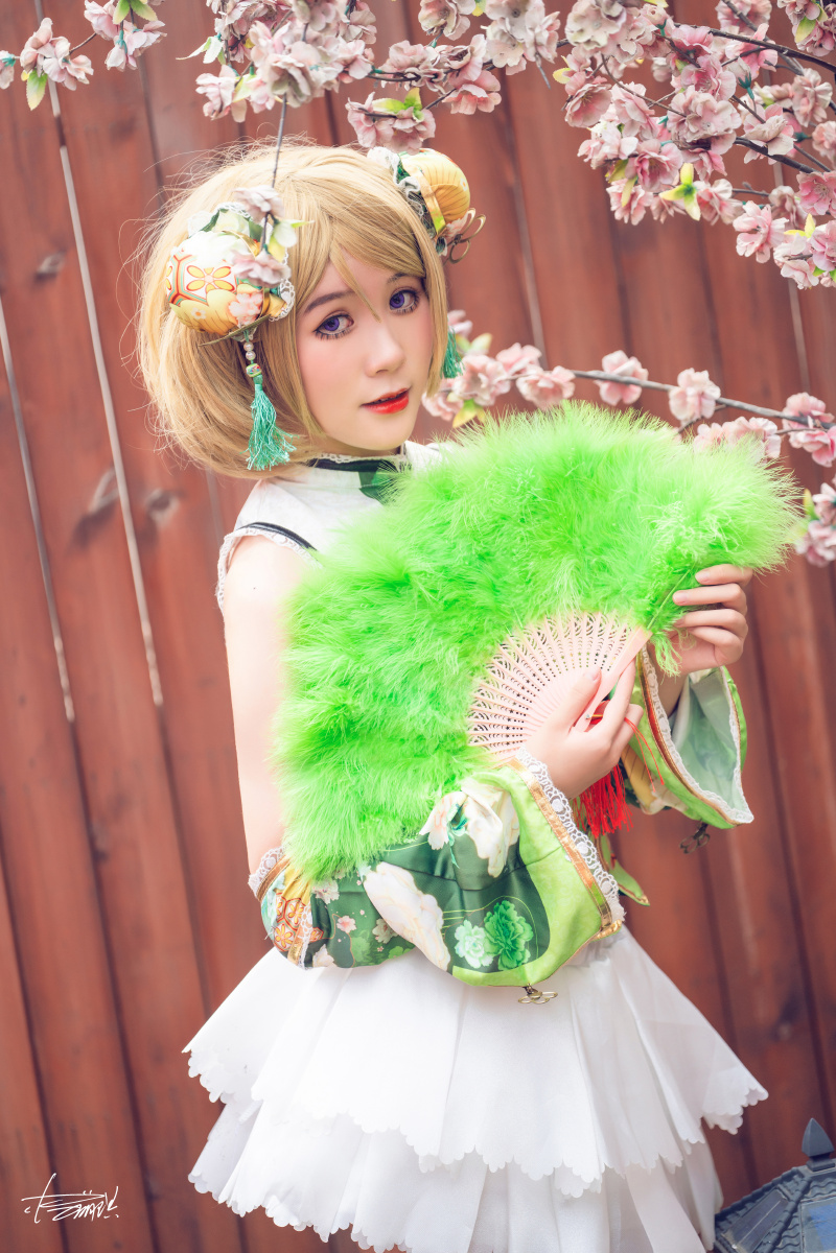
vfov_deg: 15.2
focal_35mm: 135
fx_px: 4702
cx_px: 418
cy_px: 626
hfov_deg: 10.2
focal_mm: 135
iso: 100
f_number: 2.8
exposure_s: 1/800
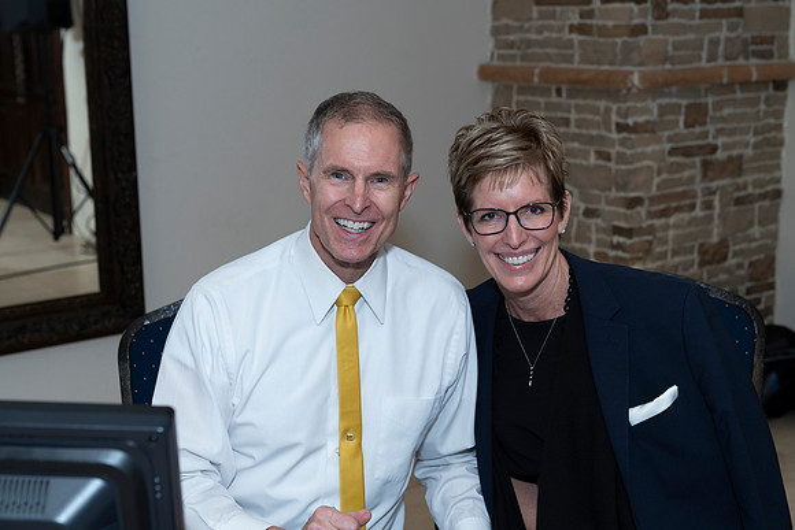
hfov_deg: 36.9
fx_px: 1193
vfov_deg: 25.1
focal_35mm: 54
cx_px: 398
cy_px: 265
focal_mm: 54
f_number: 5
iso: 320
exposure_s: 1/160
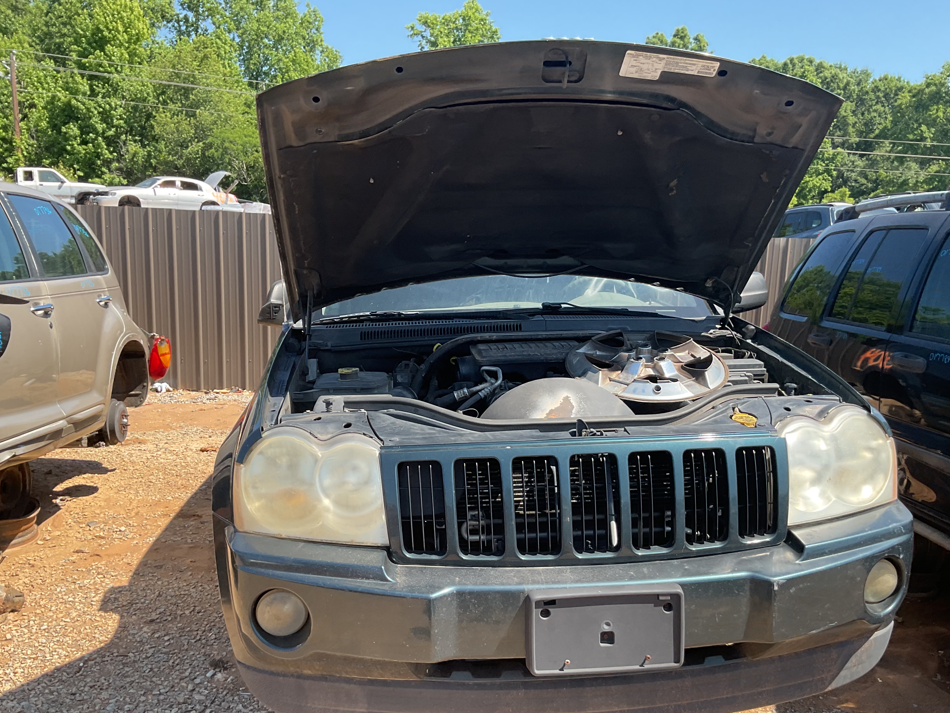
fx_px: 906
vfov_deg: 42.9
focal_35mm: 33
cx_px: 498
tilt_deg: -10.4
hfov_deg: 55.3
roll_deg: -0.7
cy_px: 402
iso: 16
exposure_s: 1/606
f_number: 1.8
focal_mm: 3
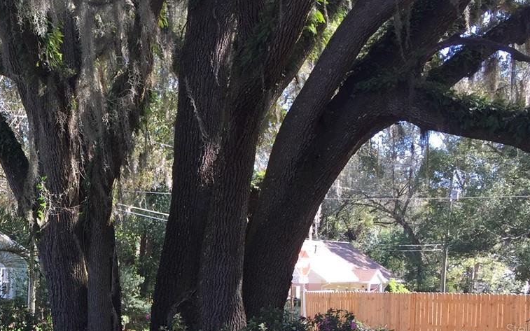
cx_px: 12
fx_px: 939
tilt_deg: -2.9
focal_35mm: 65
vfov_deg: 19.4
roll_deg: -0.4
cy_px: 329
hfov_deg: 29.6
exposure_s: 1/189
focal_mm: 4.15
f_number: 2.2
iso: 32
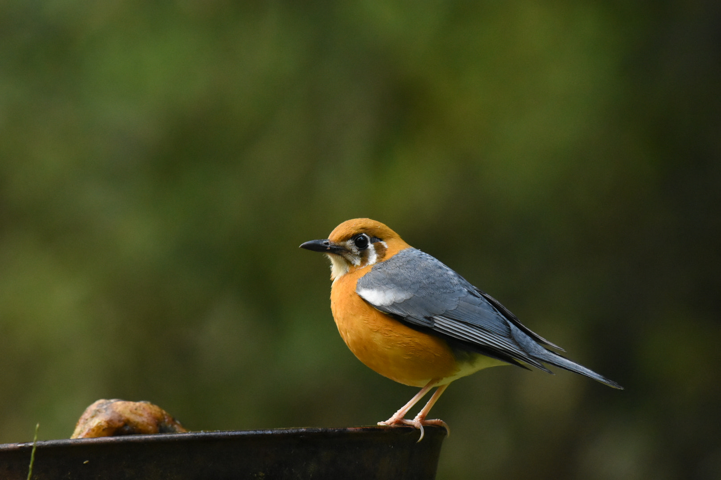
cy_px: 240
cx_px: 360
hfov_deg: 2.7
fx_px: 15020
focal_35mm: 750
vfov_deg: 1.8
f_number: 7.1
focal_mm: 500
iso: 5000
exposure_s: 1/160
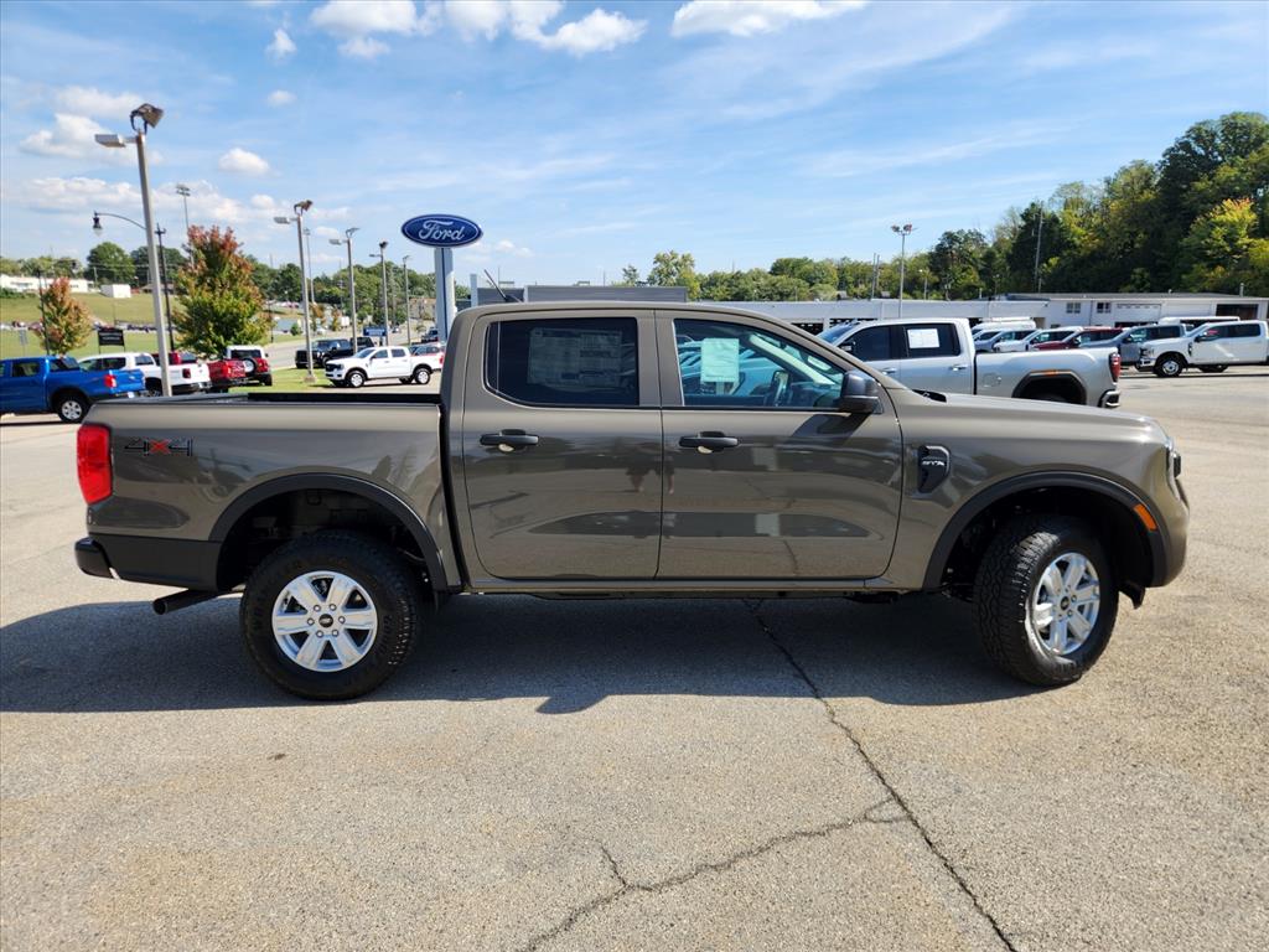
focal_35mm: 23
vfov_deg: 58.9
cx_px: 634
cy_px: 476
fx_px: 843
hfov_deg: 73.9
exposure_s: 1/1084
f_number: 1.8
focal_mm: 5.4
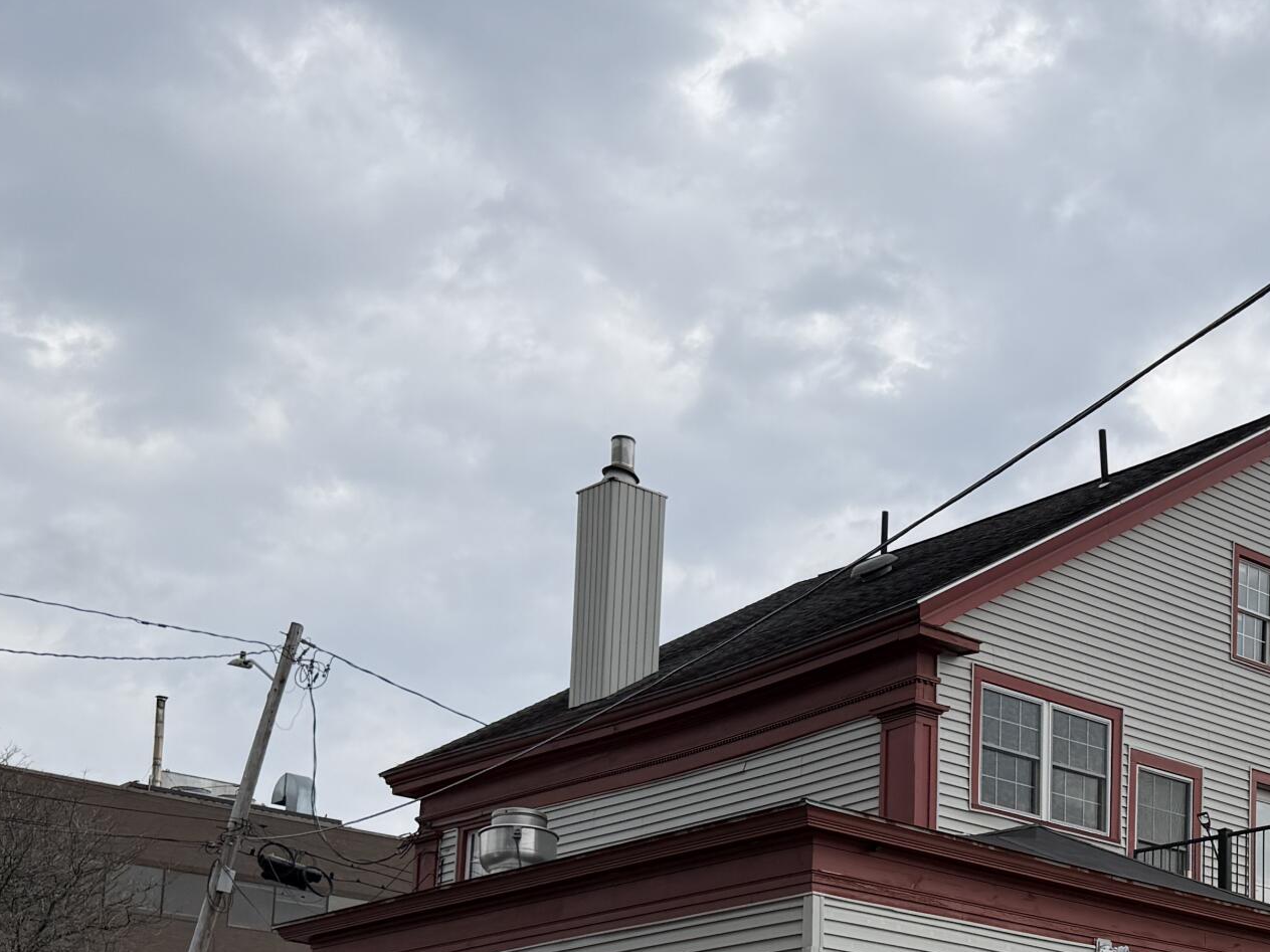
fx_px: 2091
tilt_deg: +10.3
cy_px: 967
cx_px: 1081
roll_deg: +1.0
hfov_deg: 32.5
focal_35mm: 57
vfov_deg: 24.4
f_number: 1.78
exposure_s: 1/5319
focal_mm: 6.76
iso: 80
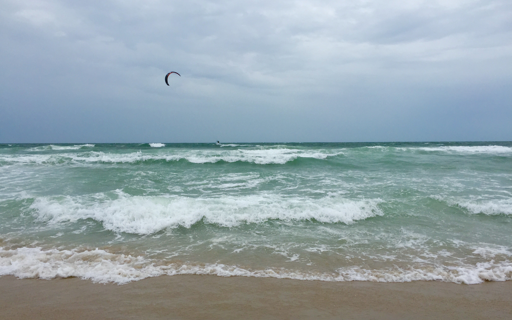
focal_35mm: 31
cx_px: 258
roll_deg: +0.3
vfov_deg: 40.6
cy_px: 173
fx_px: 433
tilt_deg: -2.5
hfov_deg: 61.2
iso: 32
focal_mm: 4.15
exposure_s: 1/2825
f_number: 2.2
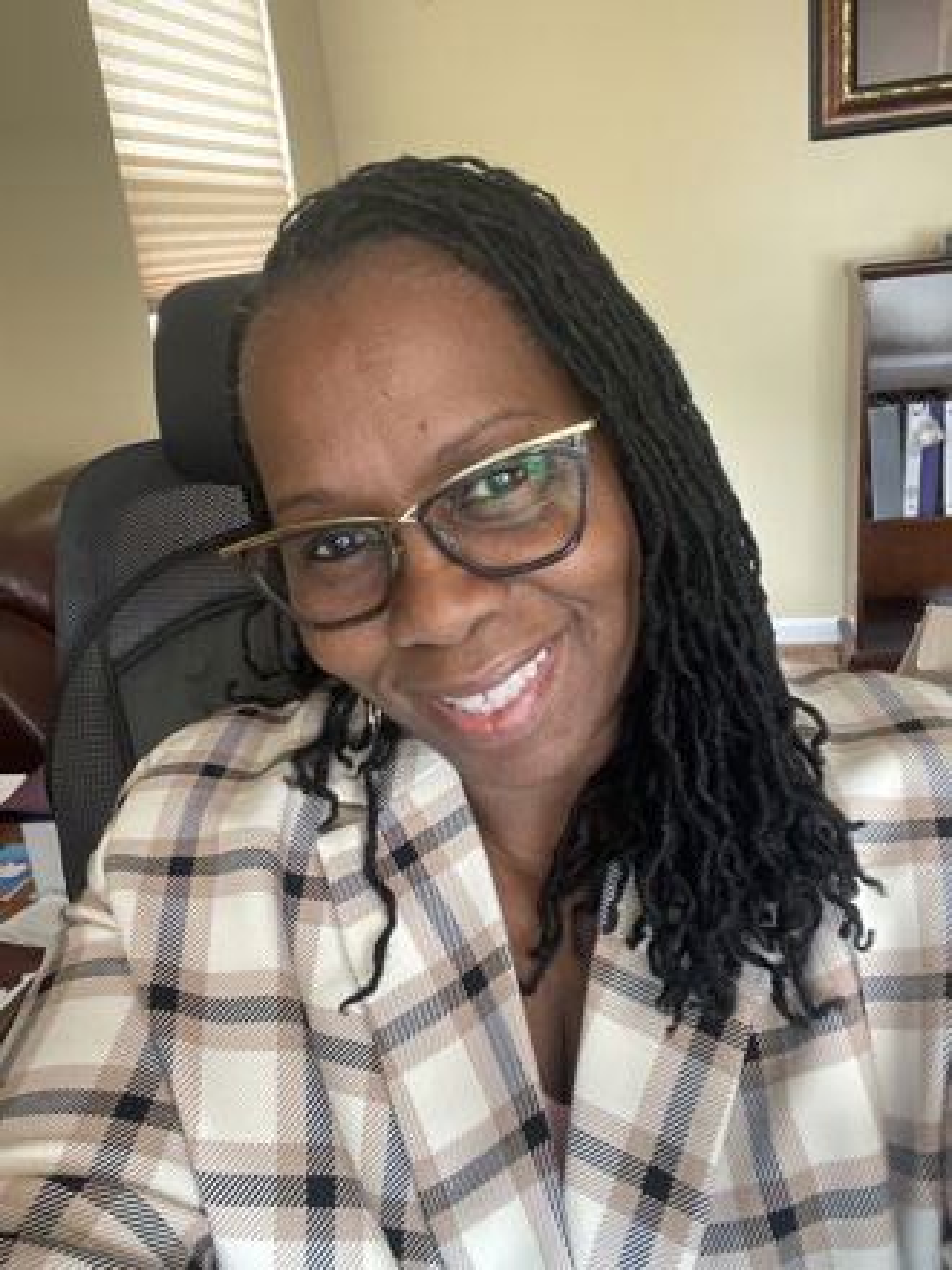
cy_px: 635
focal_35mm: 30
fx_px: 1100
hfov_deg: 46.8
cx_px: 476
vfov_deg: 60.0
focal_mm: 2.71
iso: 500
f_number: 2.2
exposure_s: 1/30
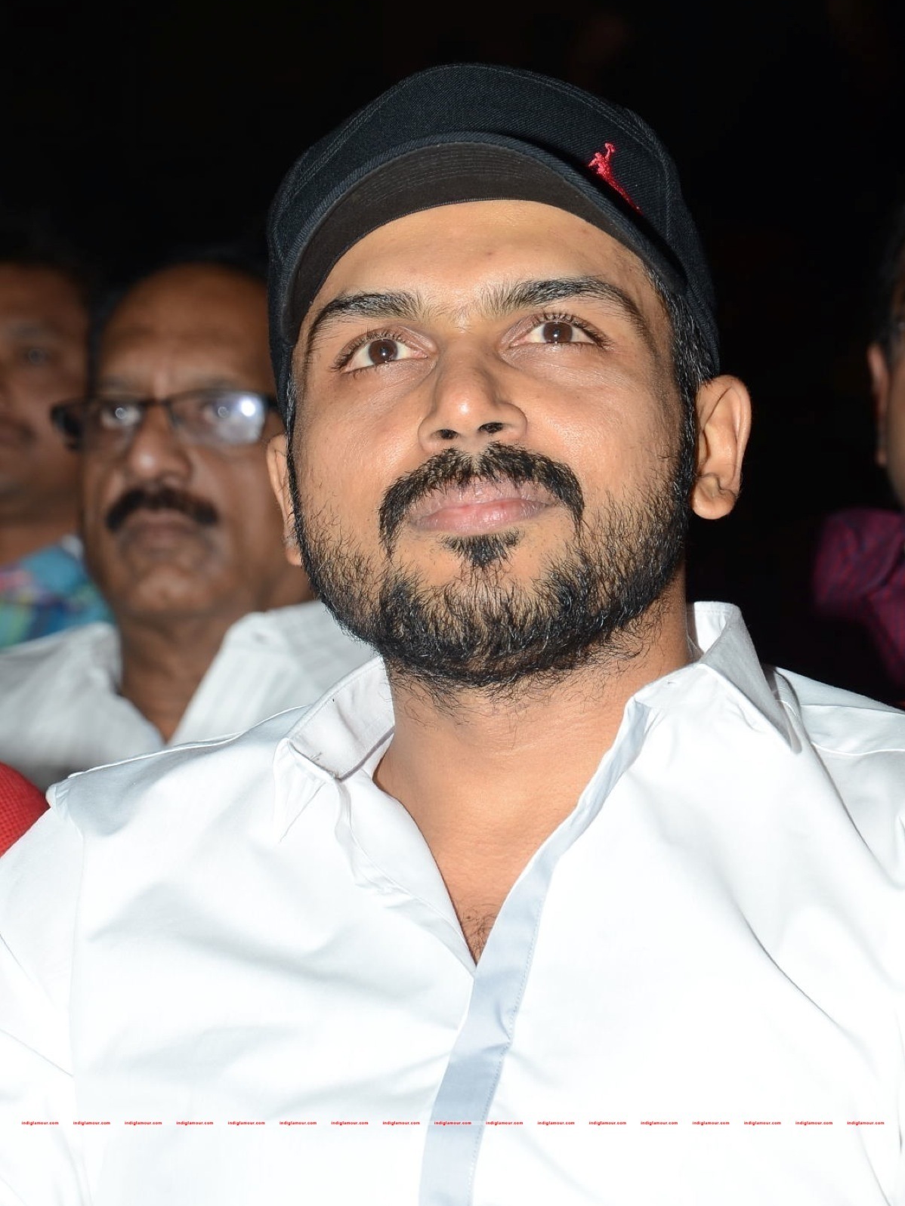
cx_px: 452
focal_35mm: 172
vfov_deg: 11.5
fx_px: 5979
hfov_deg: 8.7
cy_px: 589
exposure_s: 1/160
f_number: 6.3
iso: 250
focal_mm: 105
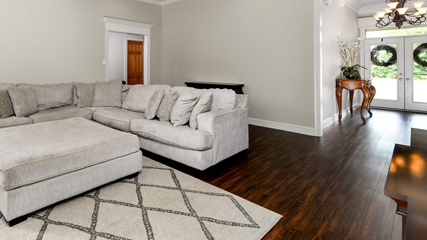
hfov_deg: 80.7
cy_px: 64
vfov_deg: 51.6
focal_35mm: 21
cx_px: 138
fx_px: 238
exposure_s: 1/5
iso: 250
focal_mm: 14
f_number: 7.1
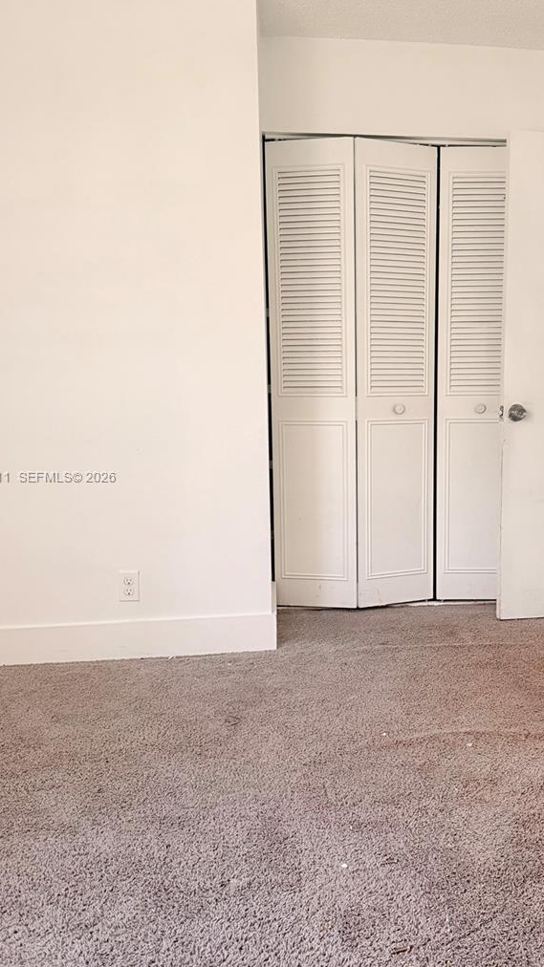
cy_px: 478
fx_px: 795
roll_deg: +0.2
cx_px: 368
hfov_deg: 37.3
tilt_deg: -5.5
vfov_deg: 62.6
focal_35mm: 31
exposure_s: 1/60
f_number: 1.78
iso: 320
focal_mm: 6.76
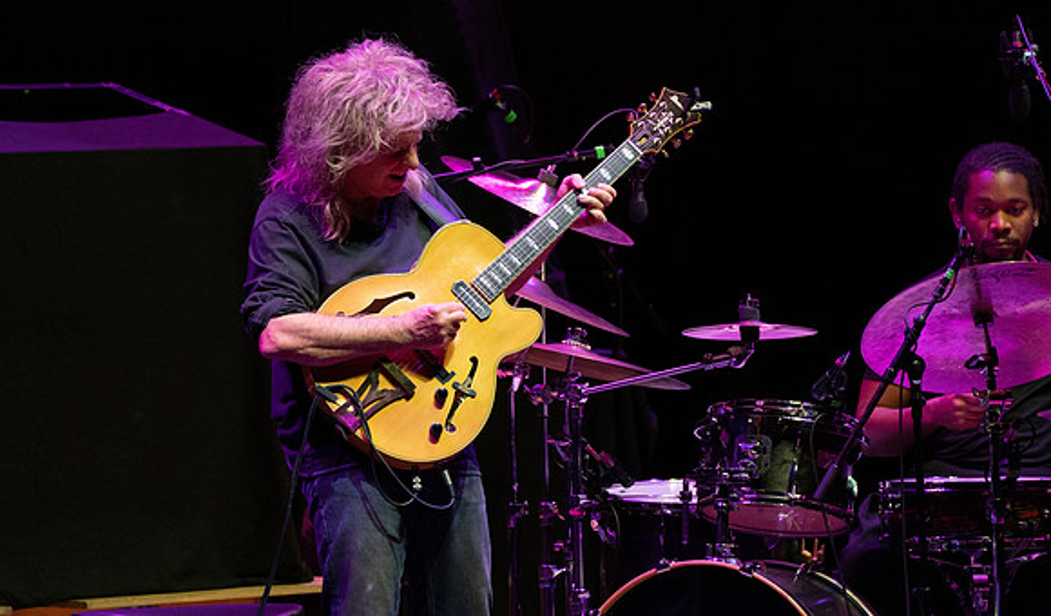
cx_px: 526
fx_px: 11674
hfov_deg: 5.2
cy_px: 266
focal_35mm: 415
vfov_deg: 3.0
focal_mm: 400
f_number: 7.1
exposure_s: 1/320
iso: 3200
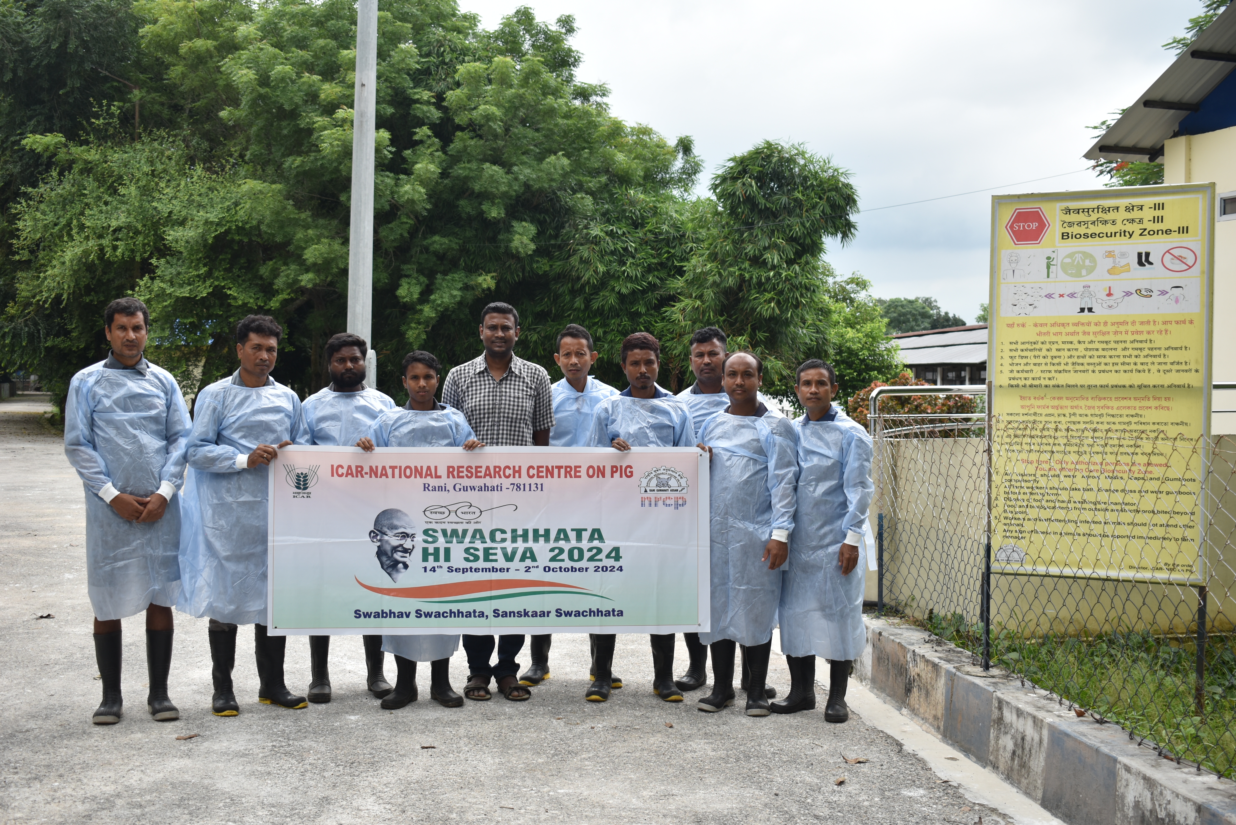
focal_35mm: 44
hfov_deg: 45.0
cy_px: 412
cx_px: 618
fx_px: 1494
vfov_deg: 30.9
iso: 125
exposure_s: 1/250
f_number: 4.2
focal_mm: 29
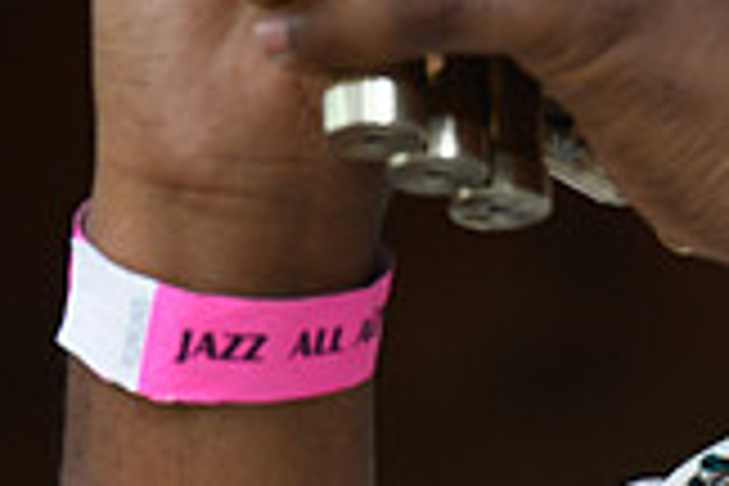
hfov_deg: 1.9
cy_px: -335
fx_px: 21747
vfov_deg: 1.3
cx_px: 486
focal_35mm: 1074
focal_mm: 200
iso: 800
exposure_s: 1/1000
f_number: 4
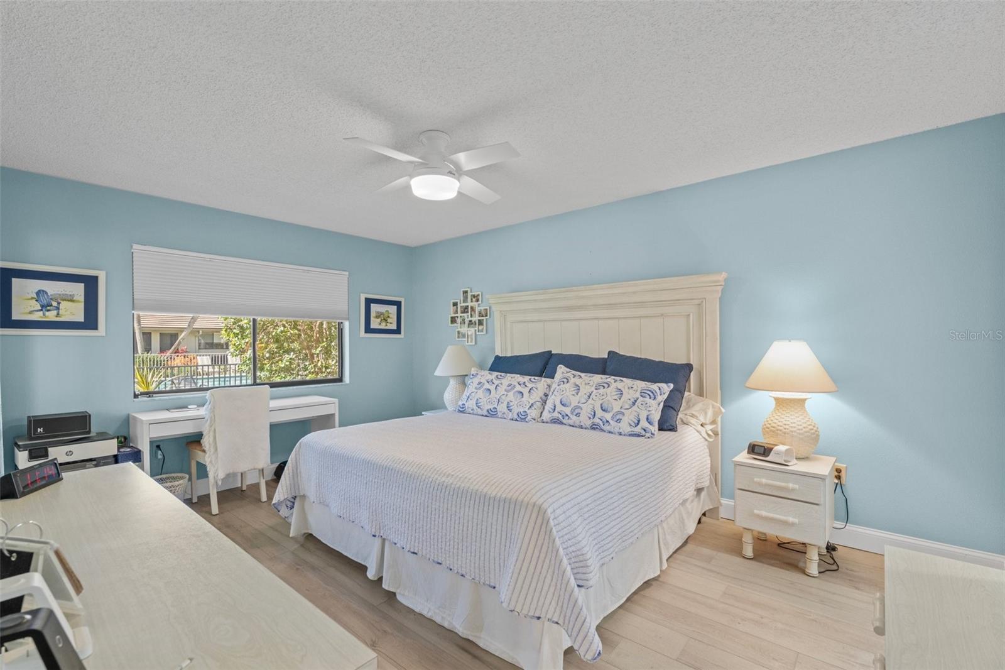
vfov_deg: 73.7
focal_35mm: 16
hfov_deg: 96.7
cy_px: 335
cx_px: 502
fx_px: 447
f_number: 8
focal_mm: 16
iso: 800
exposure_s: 1/3
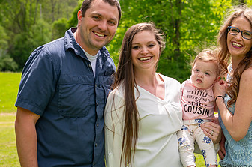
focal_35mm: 98
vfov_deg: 13.9
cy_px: 79
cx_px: 183
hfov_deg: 20.7
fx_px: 685
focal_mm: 52
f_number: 5
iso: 400
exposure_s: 1/1600
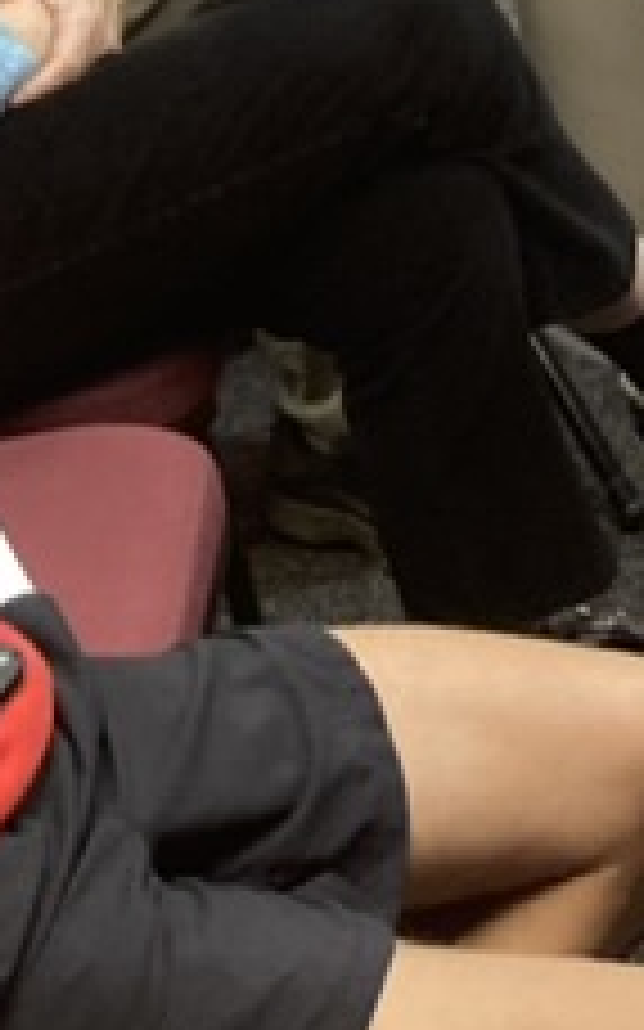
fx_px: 3737
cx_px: 1495
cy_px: -319
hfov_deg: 9.0
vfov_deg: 15.0
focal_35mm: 133
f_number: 1.8
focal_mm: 3.99
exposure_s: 1/40
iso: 250
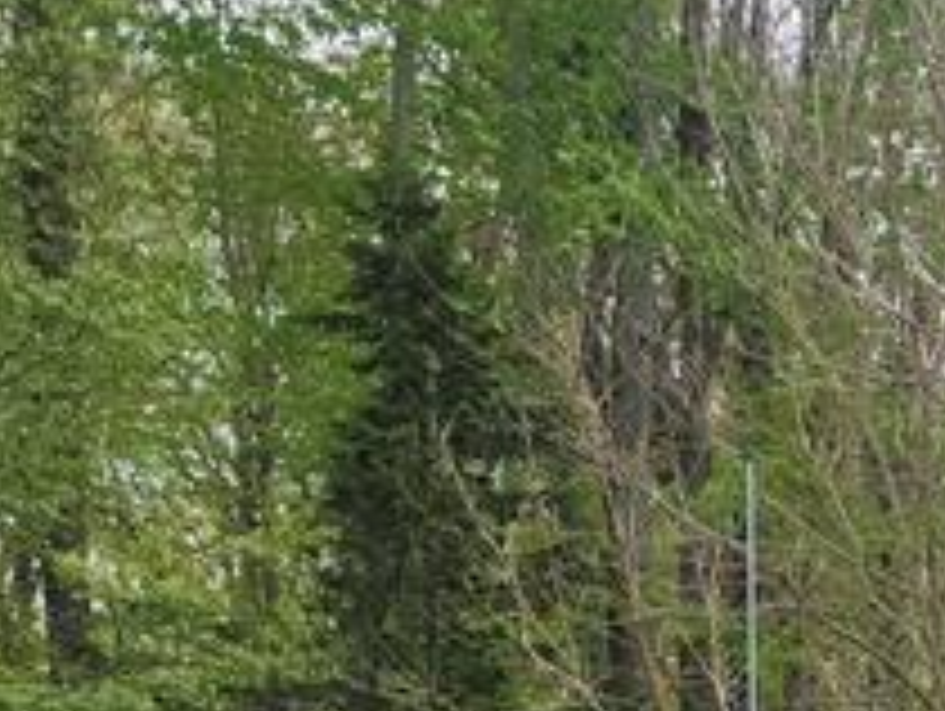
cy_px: 1323
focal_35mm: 112
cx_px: 2007
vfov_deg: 12.1
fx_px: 3061
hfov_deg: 14.1
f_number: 1.8
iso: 25
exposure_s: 1/609
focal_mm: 5.54
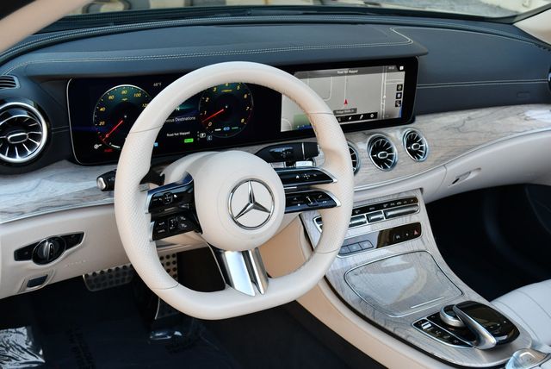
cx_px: 276
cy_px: 184
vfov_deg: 30.6
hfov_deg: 44.5
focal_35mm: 44
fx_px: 674
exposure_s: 1/250
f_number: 4.5
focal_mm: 22
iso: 400
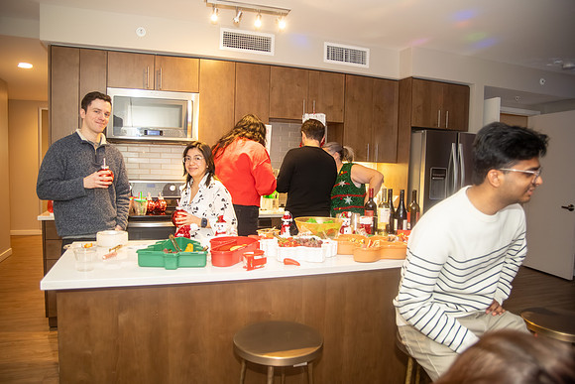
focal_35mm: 25
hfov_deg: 71.5
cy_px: 192
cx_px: 288
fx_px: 399
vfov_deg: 51.3
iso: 2500
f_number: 3.5
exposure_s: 1/160
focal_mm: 24
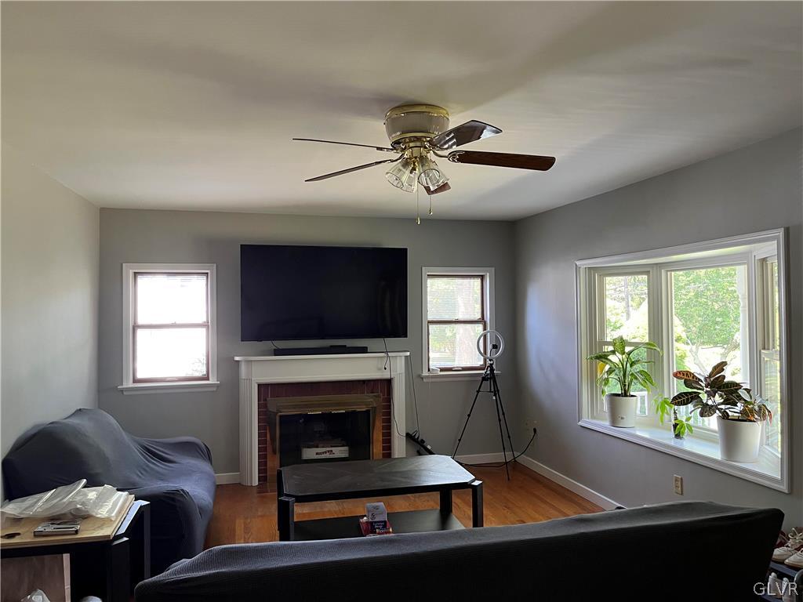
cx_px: 402
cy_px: 301
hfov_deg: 67.3
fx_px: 603
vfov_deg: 53.1
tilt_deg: +1.0
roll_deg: +0.6
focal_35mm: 26
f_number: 1.6
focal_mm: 5.1
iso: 125
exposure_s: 1/72
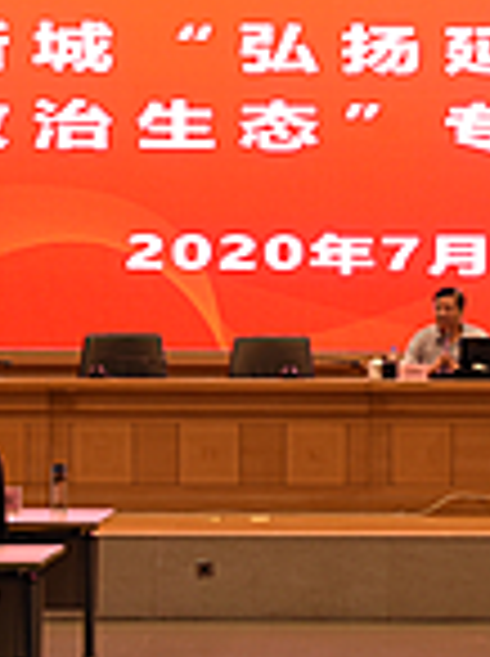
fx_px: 2745
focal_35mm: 145
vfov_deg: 13.6
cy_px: 434
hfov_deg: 10.1
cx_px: 454
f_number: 5.6
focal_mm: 40
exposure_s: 1/125
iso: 800
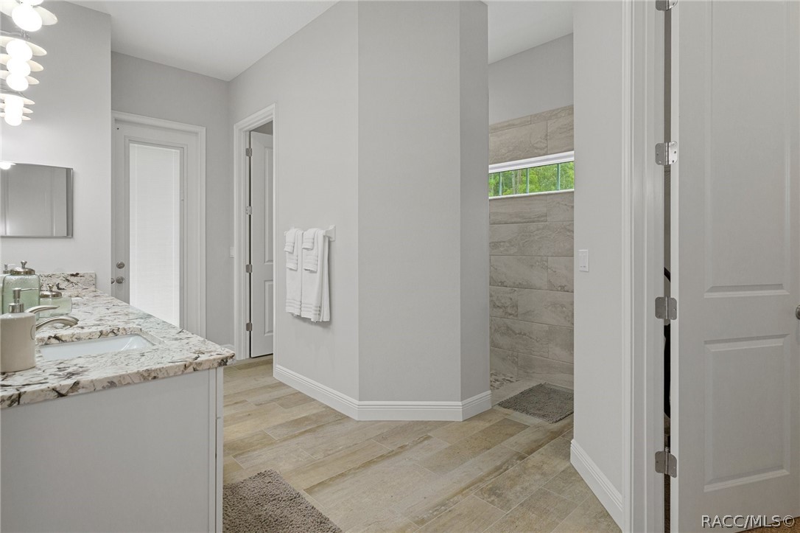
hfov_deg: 90.0
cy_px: 266
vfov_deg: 67.3
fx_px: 400
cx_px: 400
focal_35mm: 18
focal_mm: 12
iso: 640
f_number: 8
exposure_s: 1/8
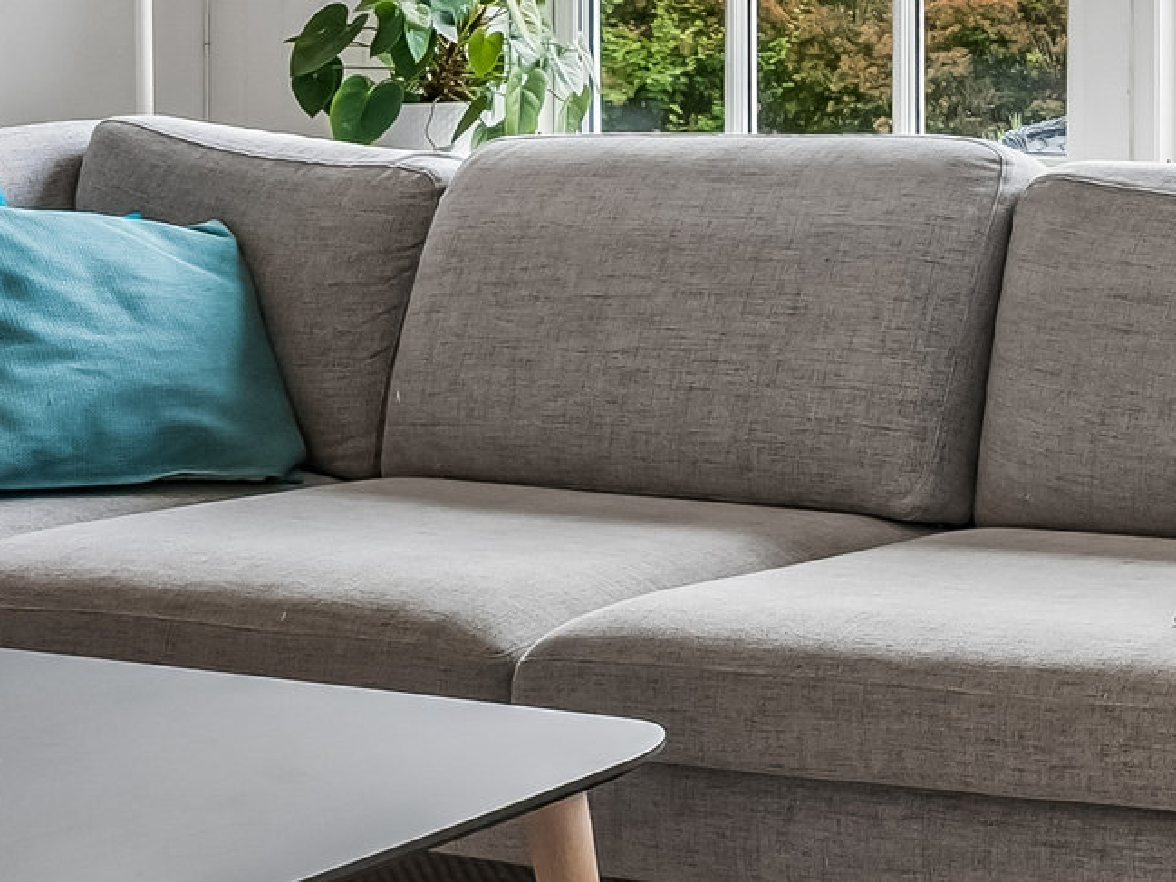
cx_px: 2212
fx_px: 2794
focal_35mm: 82
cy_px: -87
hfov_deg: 18.0
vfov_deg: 17.4
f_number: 9
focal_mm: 18.5
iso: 640
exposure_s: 1/80
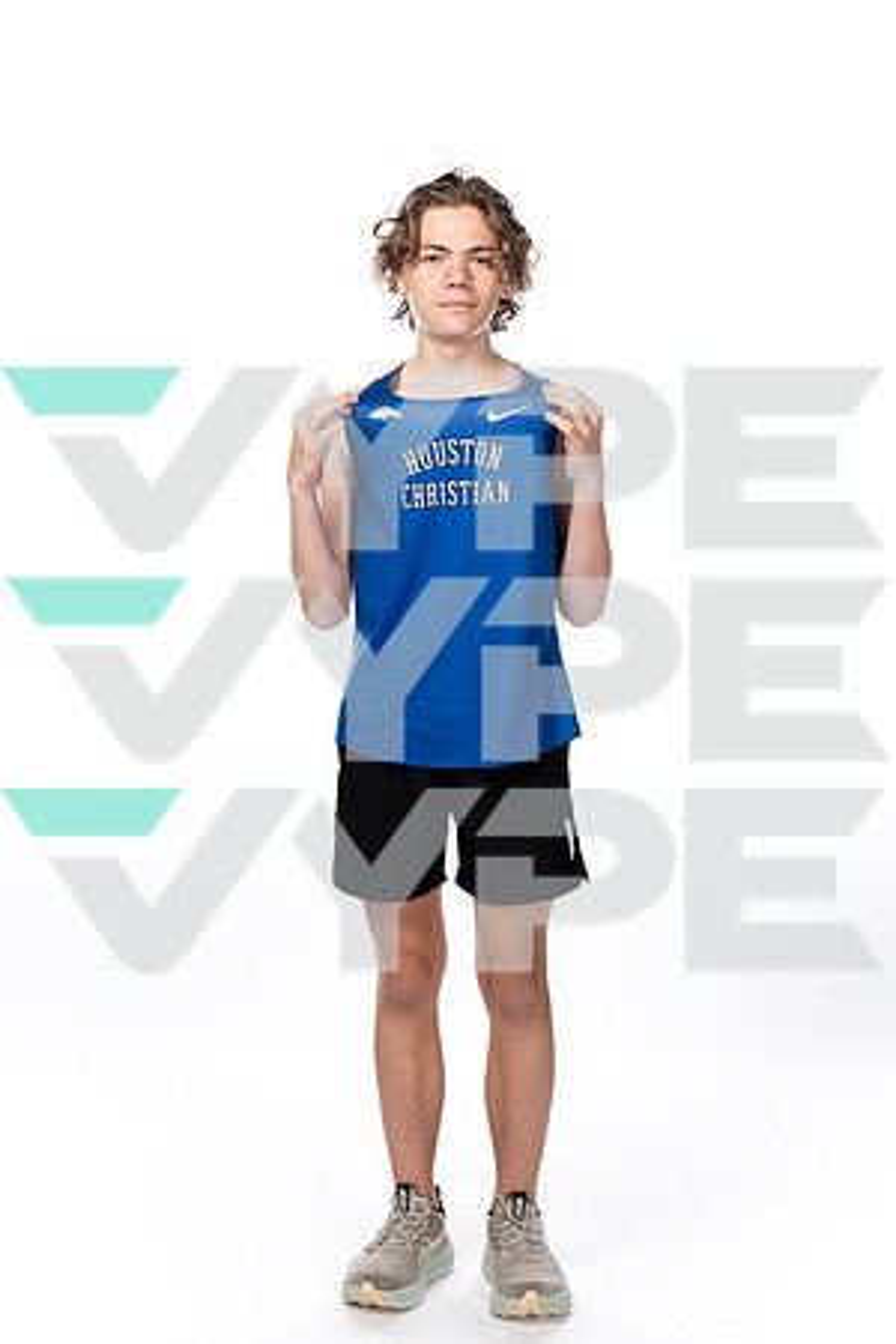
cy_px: 672
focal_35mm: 61
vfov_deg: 32.9
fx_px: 2277
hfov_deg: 22.3
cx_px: 448
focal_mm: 61
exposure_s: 1/250
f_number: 8
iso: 640
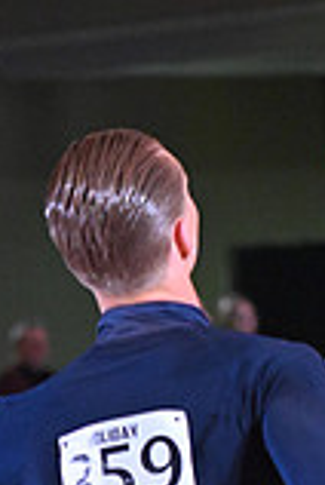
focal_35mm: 425
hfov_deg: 3.2
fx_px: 5730
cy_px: 813
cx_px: 17
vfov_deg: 4.8
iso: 5000
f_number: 4
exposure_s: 1/400
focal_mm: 116
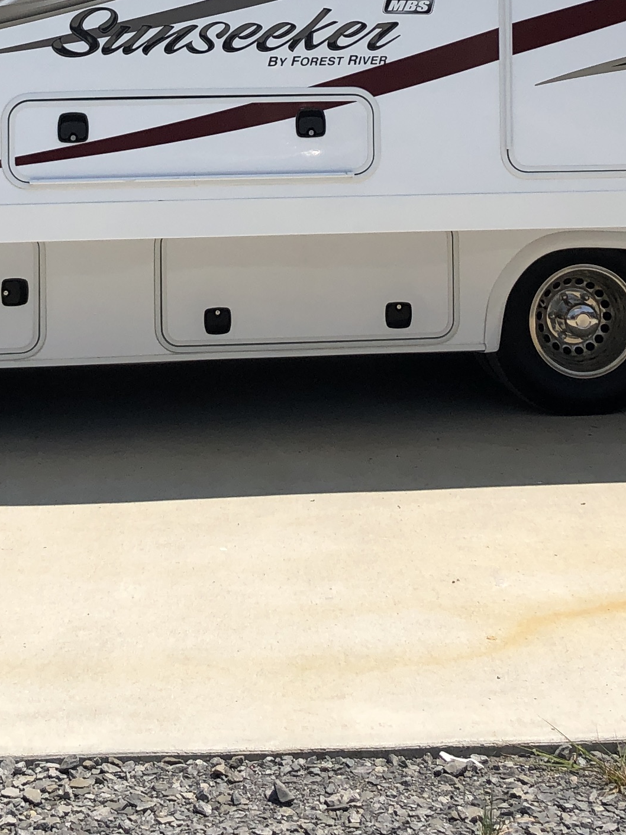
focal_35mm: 80
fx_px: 1929
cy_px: -22
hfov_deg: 18.4
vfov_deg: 23.3
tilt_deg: +0.2
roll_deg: -0.8
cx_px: 229
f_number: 1.8
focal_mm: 3.99
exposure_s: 1/2825
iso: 25
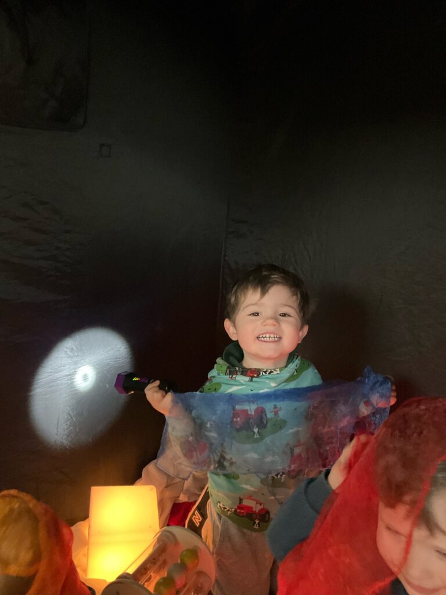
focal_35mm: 29
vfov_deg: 61.7
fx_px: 498
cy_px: 298
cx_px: 223
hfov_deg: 48.2
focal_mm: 3
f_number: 1.8
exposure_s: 1/25
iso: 500
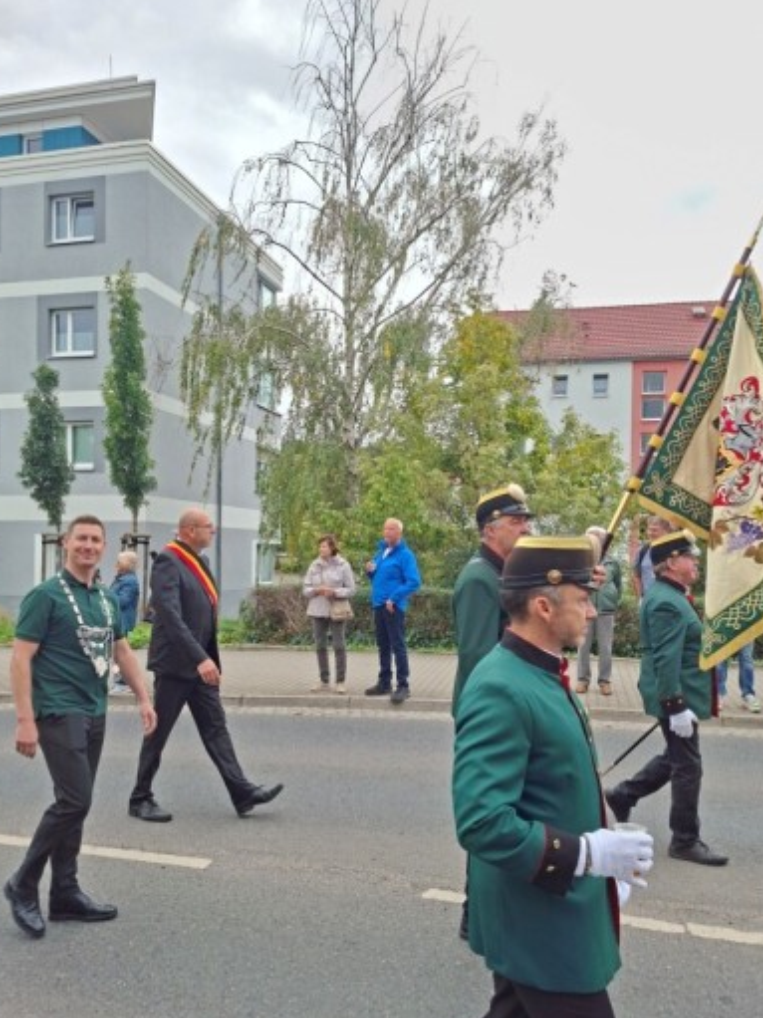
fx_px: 794
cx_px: 355
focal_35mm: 27
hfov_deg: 51.3
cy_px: 556
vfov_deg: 65.2
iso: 50
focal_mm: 5.54
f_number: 1.8
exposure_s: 1/393
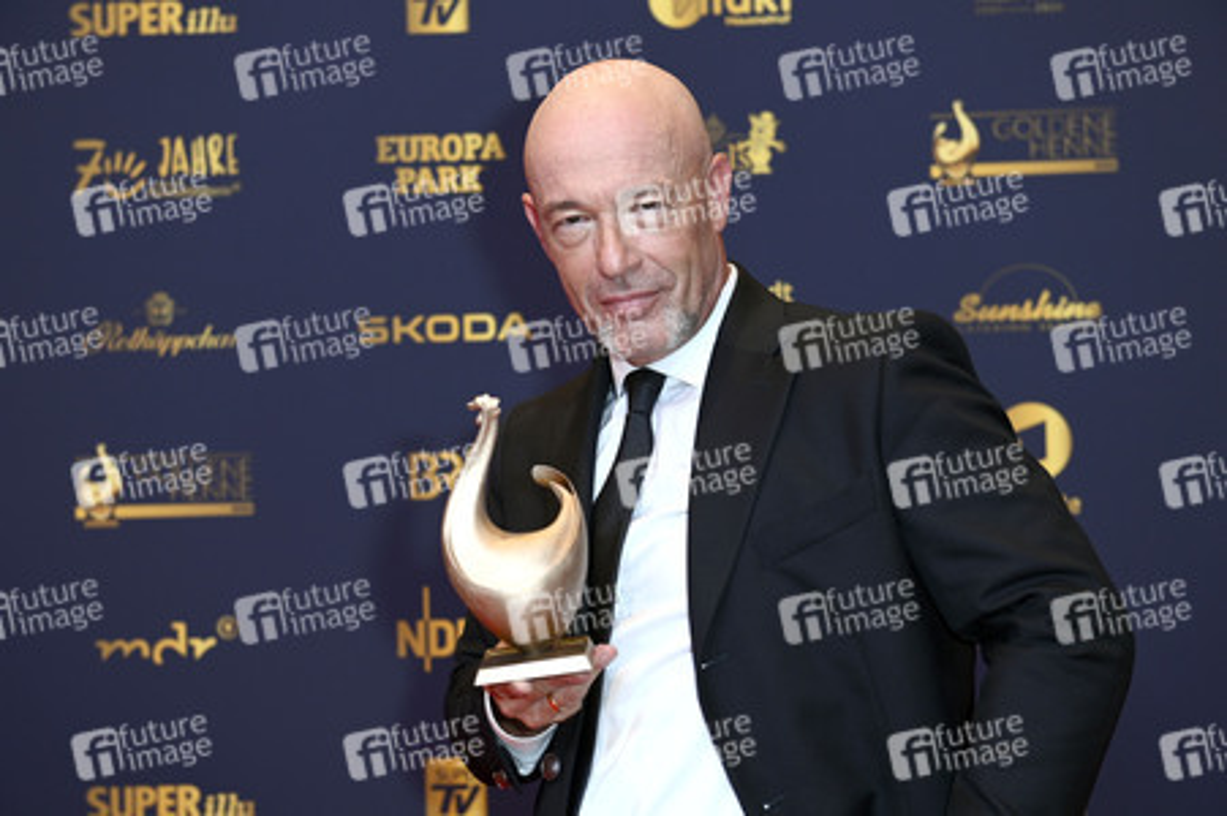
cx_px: 614
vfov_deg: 19.4
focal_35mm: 70
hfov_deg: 28.9
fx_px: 2384
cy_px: 408
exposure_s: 1/200
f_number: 4.5
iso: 640
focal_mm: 70
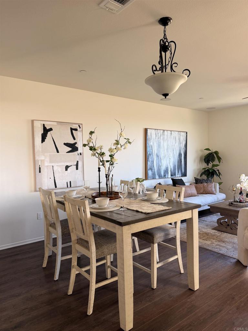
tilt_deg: -2.1
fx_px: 229
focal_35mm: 24
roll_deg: +0.9
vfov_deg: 71.6
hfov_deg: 56.8
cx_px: 124
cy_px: 166
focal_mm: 6.76
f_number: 1.78
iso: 125
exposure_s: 1/121
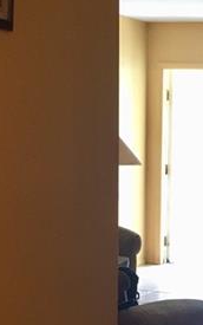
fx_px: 761
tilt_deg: -12.1
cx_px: 253
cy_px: 295
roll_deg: -3.1
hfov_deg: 14.6
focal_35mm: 86
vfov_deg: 23.4
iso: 50
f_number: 2.2
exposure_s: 1/30
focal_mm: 4.15
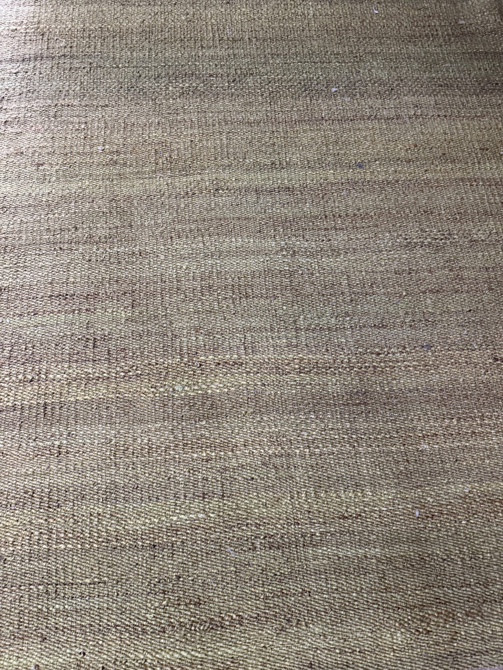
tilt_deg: -71.3
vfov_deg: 71.6
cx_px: 252
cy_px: 335
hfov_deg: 56.8
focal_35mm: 24
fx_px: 465
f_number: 1.78
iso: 500
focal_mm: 6.76
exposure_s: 1/50
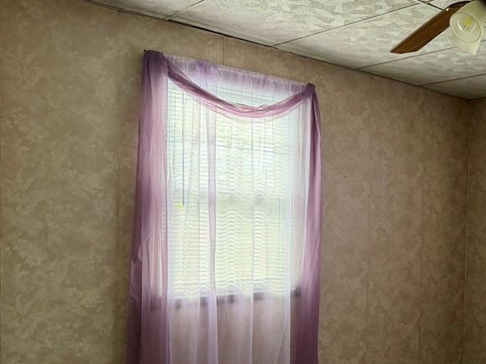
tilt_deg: -2.2
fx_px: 590
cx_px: 416
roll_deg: -1.1
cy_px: 228
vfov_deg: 34.2
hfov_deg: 42.0
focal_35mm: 42
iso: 160
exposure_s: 1/140
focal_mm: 6.76
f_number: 1.78
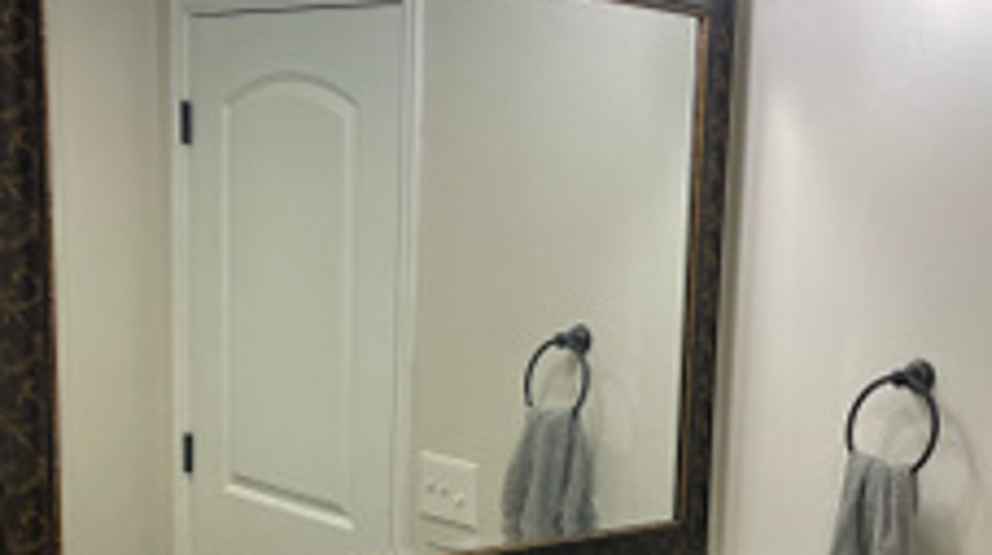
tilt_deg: -9.2
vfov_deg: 19.3
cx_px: 629
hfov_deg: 34.7
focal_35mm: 60
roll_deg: -1.7
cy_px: 572
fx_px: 1576
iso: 125
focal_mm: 4.2
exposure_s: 1/120
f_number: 1.6
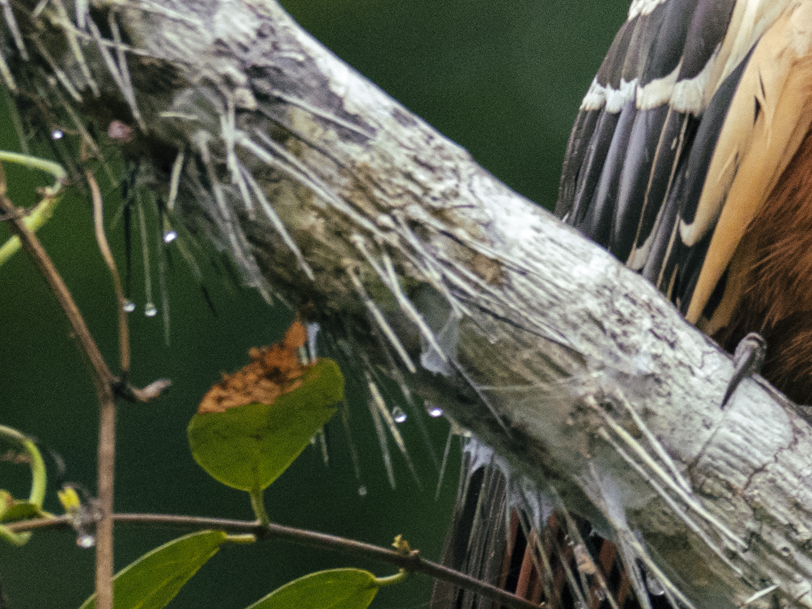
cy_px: 56
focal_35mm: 2170
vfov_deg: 0.7
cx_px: 897
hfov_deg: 0.9
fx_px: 50902
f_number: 4
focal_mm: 300
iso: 1600
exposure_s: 1/400
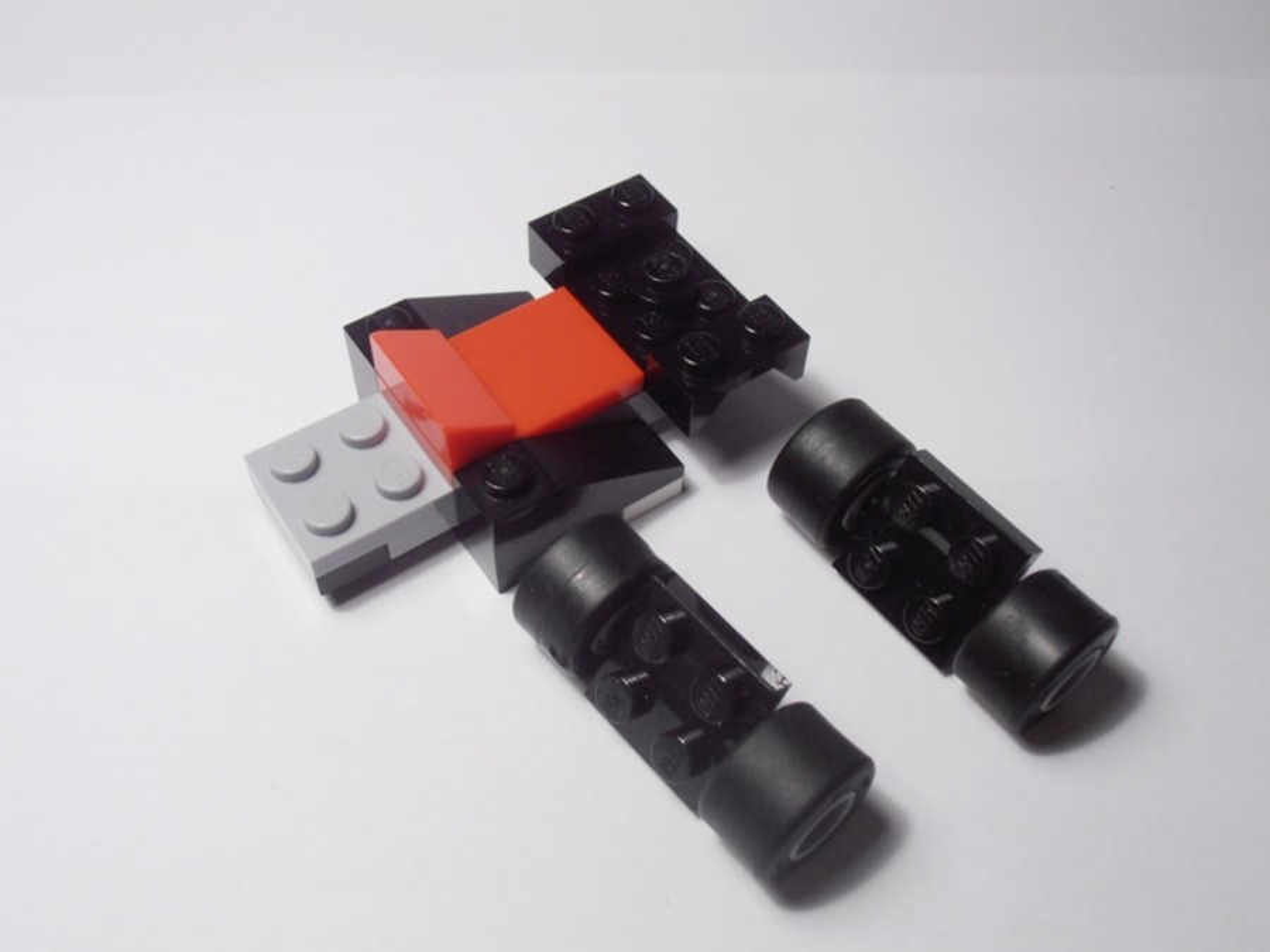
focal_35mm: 37
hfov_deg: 50.1
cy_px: 476
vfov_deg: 38.7
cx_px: 635
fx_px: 1357
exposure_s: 1/50
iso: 80
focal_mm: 6.61
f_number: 3.9
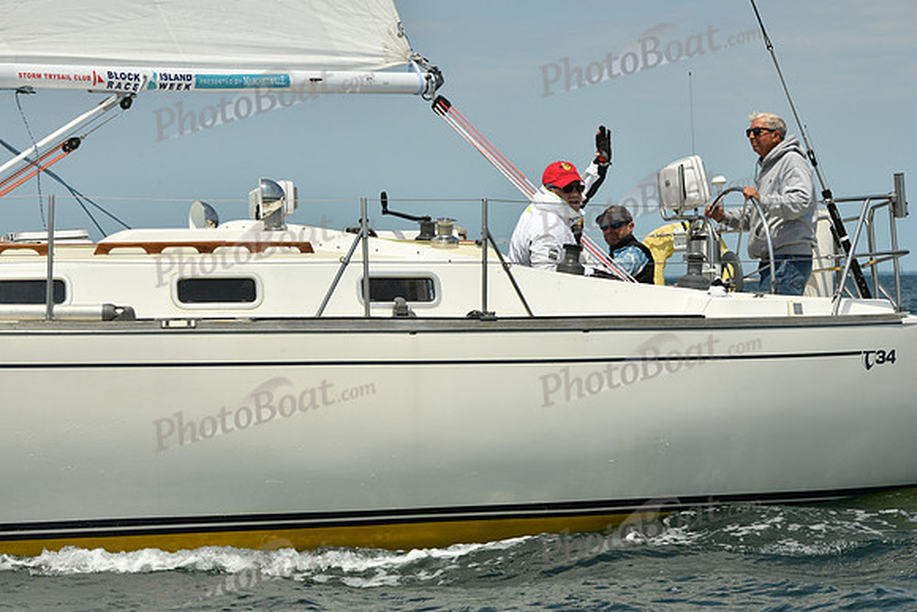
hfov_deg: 17.1
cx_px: 458
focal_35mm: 120
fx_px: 3057
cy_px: 306
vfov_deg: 11.4
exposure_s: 1/1000
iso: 320
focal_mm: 120
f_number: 13
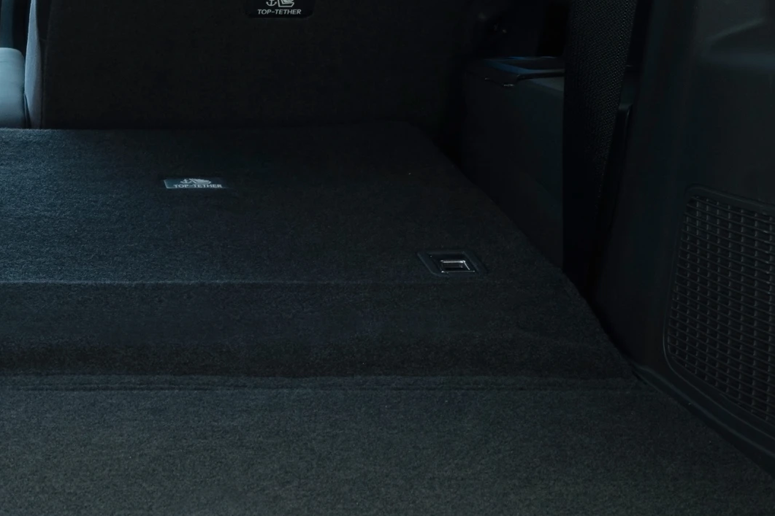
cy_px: 70
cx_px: -74
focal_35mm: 99
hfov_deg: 19.7
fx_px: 2131
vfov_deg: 13.7
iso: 160
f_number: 14
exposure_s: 30
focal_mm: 35
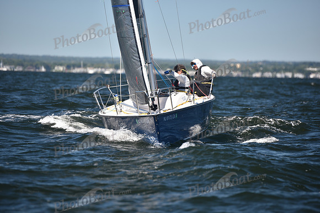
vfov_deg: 6.9
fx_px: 1778
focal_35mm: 200
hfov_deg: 10.3
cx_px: 160
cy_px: 106
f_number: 3.2
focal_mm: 200
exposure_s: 1/1000
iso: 200
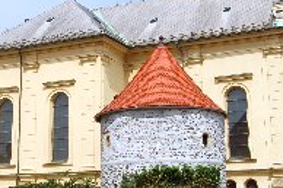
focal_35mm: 76
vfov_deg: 17.8
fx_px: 597
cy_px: 44
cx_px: 106
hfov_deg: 26.6
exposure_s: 1/400
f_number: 11
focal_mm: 22
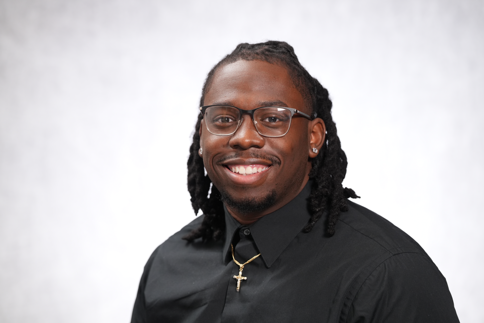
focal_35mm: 135
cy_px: 162
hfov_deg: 15.2
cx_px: 242
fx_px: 1815
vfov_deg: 10.2
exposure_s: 1/80
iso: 1250
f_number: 3.5
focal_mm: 135
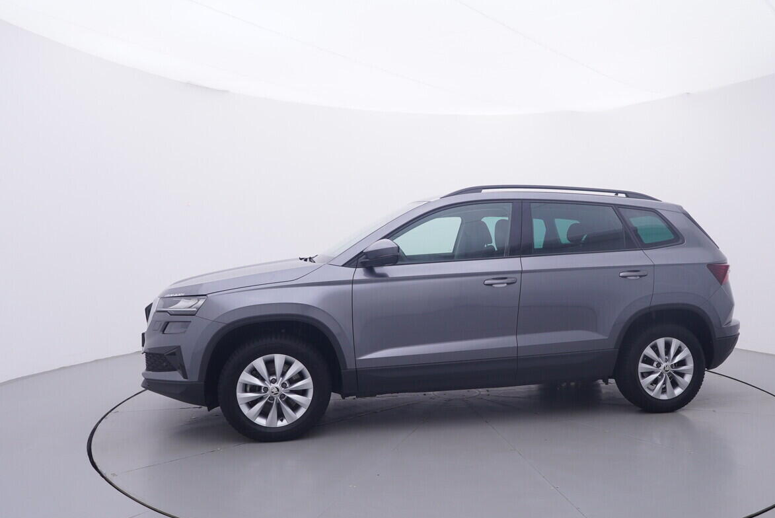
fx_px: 595
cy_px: 275
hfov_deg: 65.7
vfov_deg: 47.0
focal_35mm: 28
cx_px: 455
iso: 200
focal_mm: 15
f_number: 5
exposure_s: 1/80
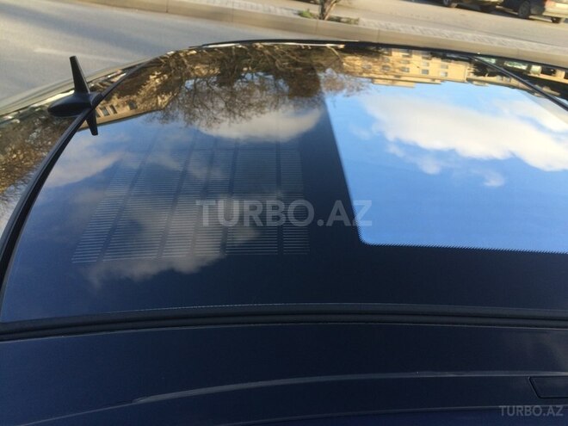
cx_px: 284
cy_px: 213
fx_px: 476
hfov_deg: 61.7
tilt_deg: -31.5
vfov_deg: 48.2
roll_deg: -8.3
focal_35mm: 29
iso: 32
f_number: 2.2
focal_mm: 4.15
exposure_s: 1/326
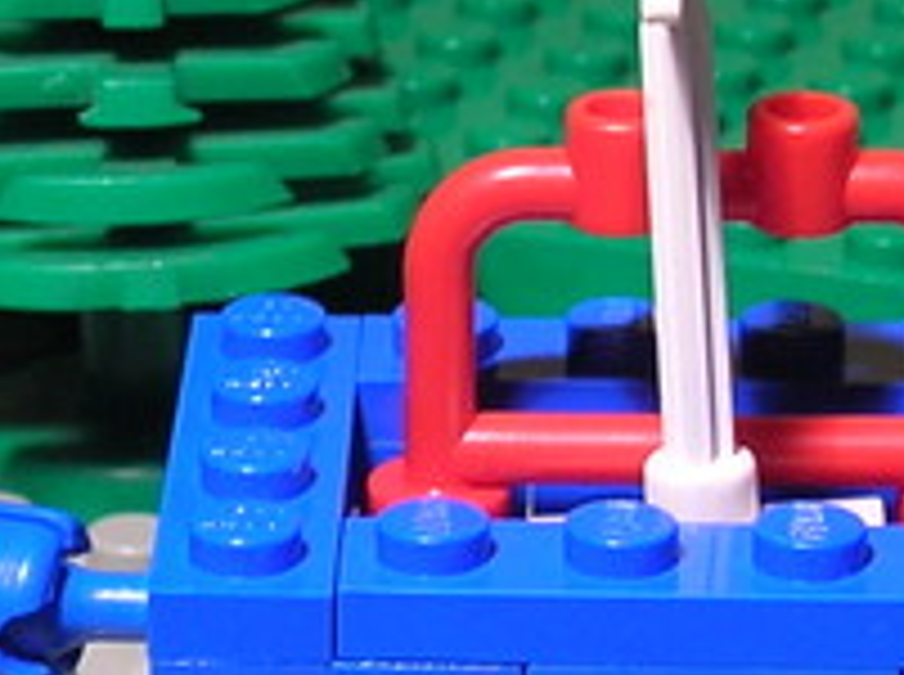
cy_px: 362
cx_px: 148
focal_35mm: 224
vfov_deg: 6.6
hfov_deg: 8.8
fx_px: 5839
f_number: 3.3
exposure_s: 1/12
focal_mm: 8.4
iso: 50
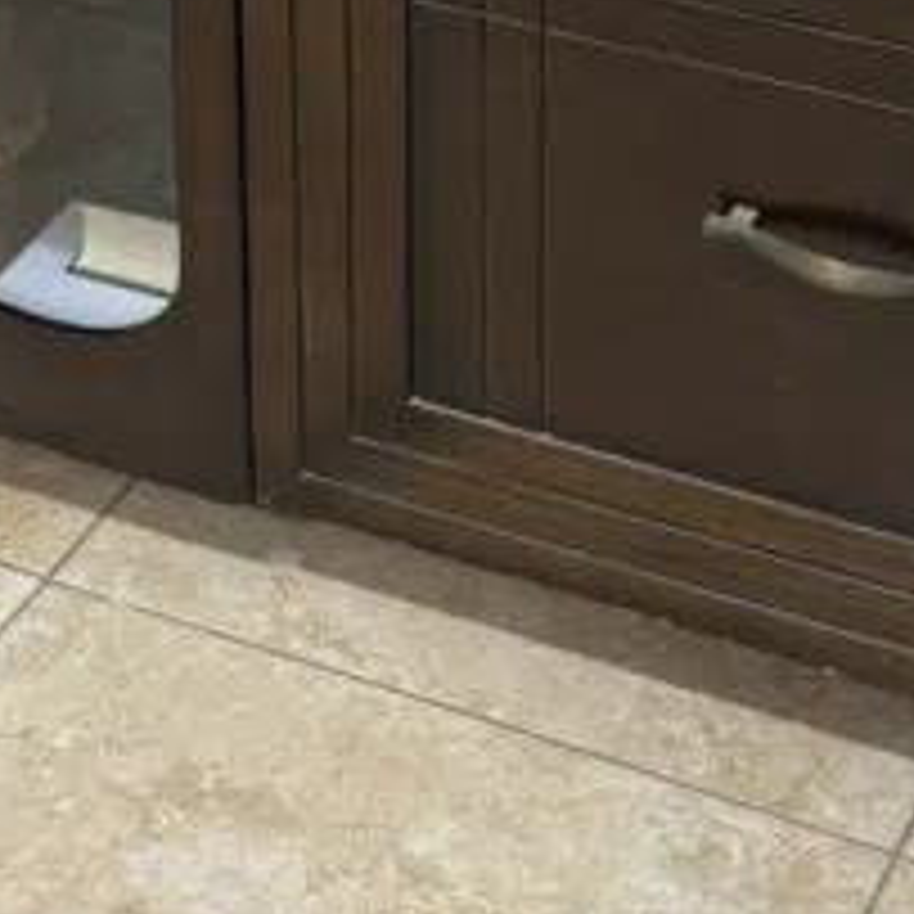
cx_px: 162
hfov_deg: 25.2
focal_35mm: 67
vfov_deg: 24.0
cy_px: -108
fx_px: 2001
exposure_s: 1/60
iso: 160
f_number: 1.78
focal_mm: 6.76
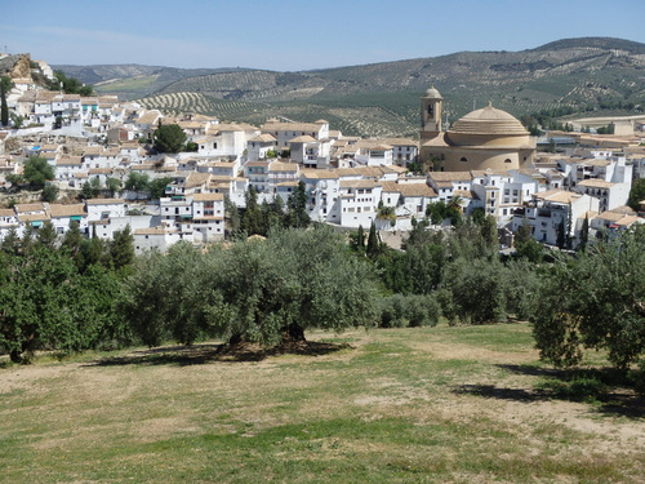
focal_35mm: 43
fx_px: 801
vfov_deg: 33.6
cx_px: 322
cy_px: 242
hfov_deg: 43.9
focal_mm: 7.7
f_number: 14
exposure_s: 1/100
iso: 125
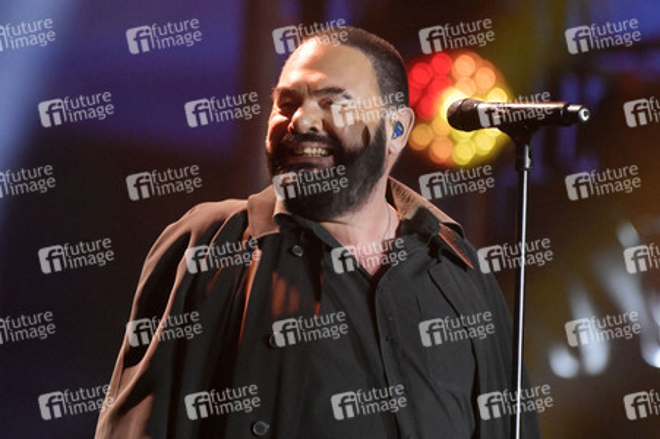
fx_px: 9160
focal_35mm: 500
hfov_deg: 4.1
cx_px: 330
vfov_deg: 2.7
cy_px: 220
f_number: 5.6
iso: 12800
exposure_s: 1/800
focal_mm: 500
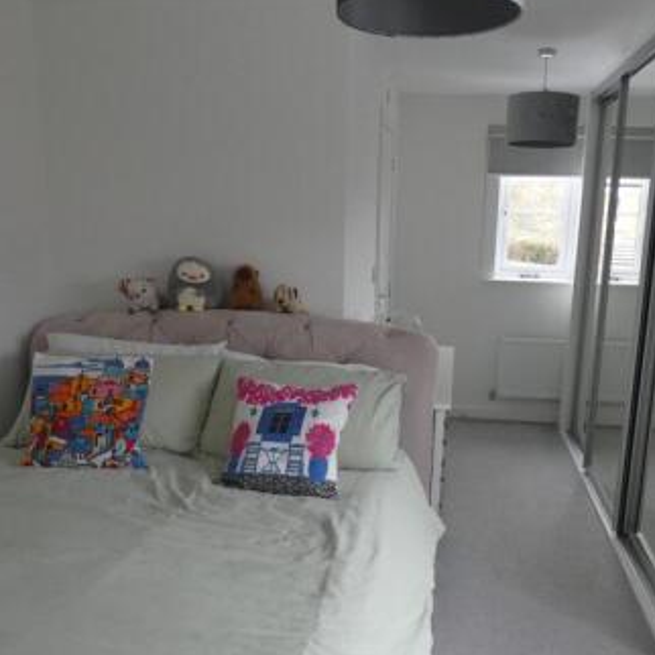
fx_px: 685
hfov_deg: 50.9
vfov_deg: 50.8
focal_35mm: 32
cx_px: 381
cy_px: 390
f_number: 2.8
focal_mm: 3.6
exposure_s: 1/60
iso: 400
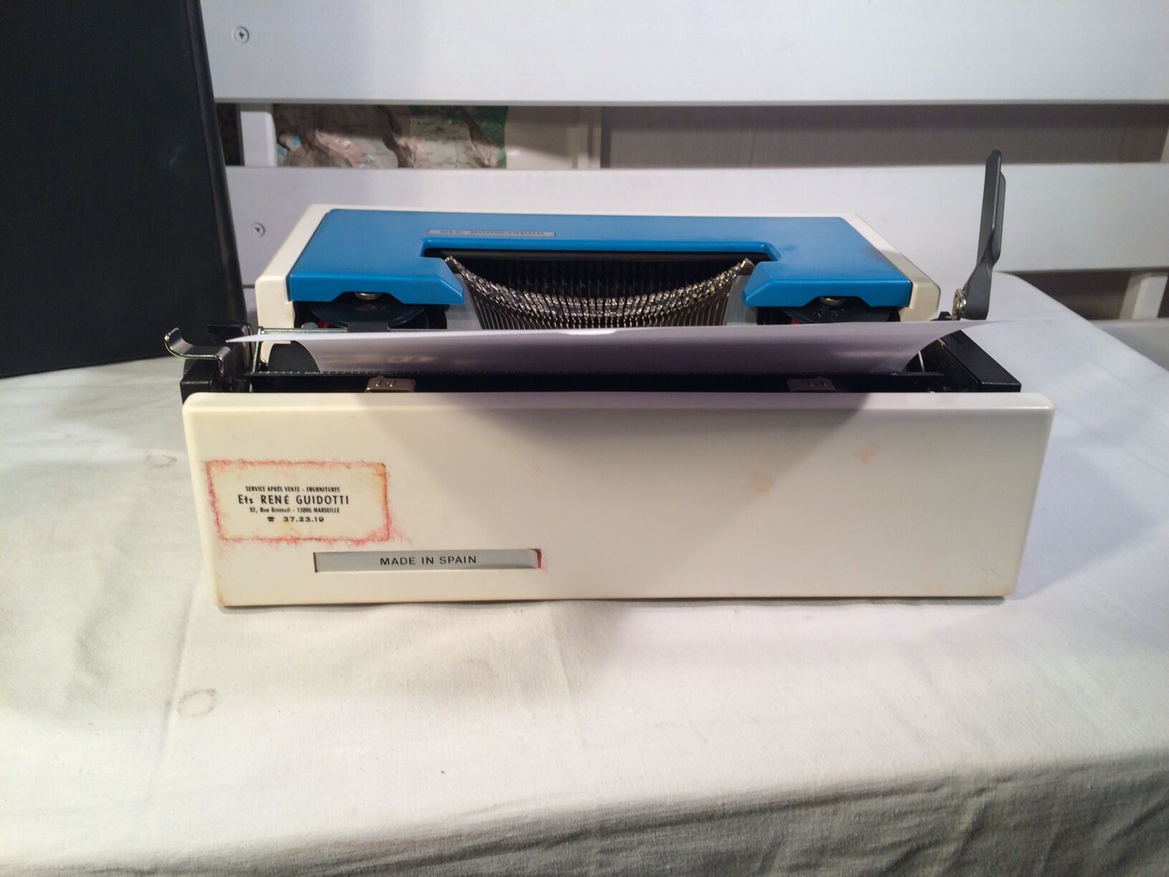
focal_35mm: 29
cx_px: 584
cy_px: 438
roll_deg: -3.0
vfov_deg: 48.2
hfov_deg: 61.7
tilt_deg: -27.9
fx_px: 979
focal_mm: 4.15
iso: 50
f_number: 2.2
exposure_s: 1/50
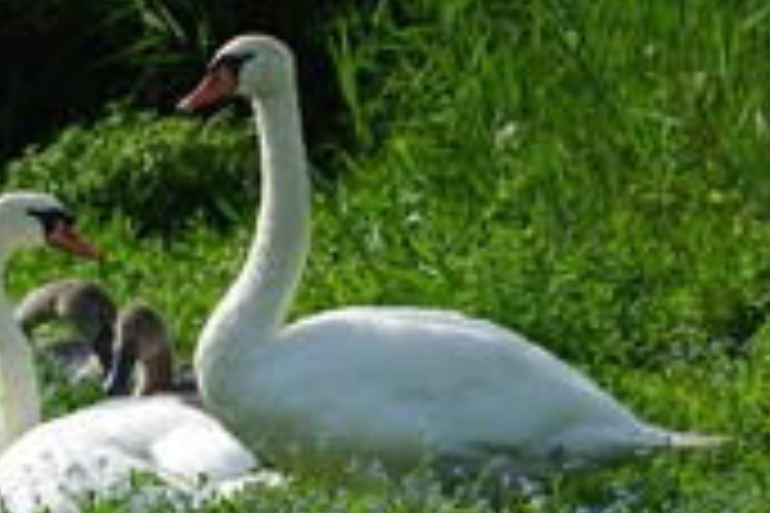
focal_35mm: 1078
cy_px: 220
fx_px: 23055
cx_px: -27
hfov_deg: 1.9
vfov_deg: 1.3
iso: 200
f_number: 6.7
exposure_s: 1/750
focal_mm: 300
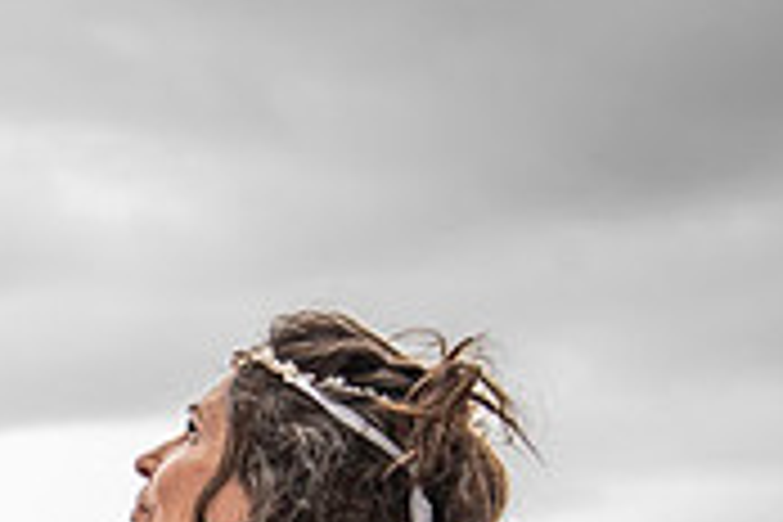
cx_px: -364
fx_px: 3632
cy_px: 844
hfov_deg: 11.8
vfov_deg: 8.0
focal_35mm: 167
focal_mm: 50
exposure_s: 1/200
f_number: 5
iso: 500
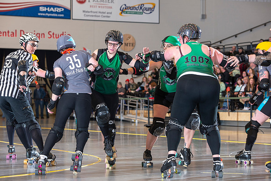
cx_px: 136
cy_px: 90
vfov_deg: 12.2
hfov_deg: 18.3
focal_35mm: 112
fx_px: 843
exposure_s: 1/160
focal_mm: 112
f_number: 5.6
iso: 640
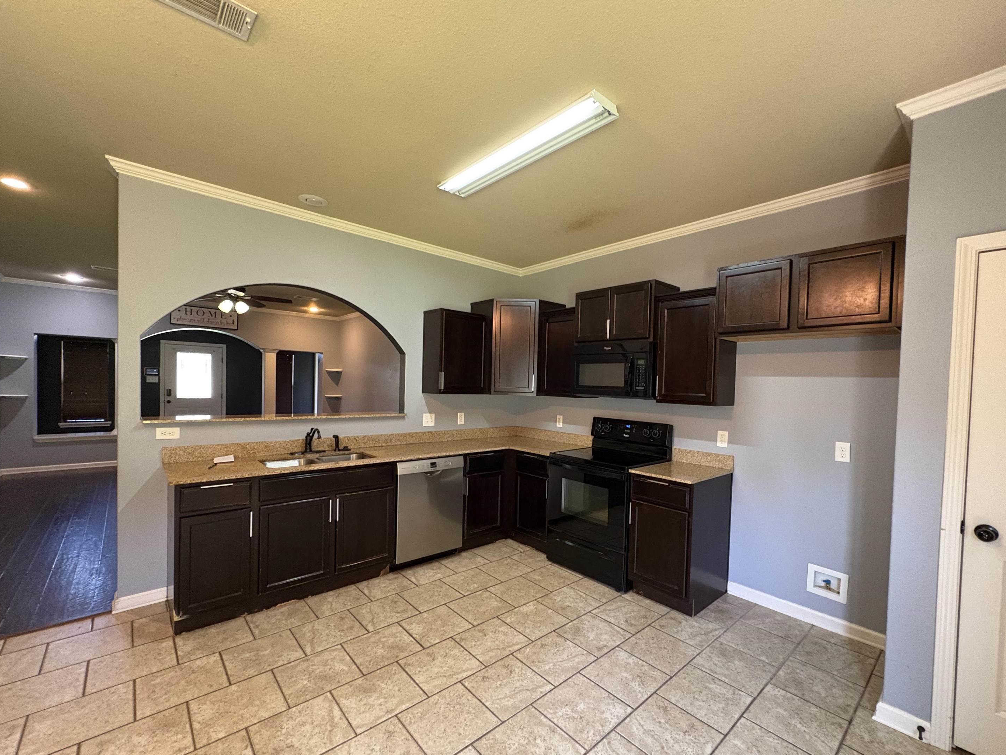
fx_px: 436
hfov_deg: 98.1
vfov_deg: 81.7
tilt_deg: -0.2
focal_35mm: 15
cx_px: 524
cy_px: 396
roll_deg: -1.1
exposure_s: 1/60
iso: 640
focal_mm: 2.22
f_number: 2.2
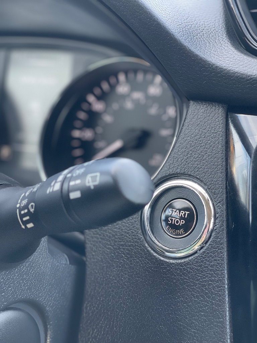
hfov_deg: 22.9
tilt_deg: -23.6
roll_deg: +3.8
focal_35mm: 64
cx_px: 128
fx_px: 634
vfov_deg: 30.3
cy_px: 172
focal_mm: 7.5
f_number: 2.2
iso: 160
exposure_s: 1/121
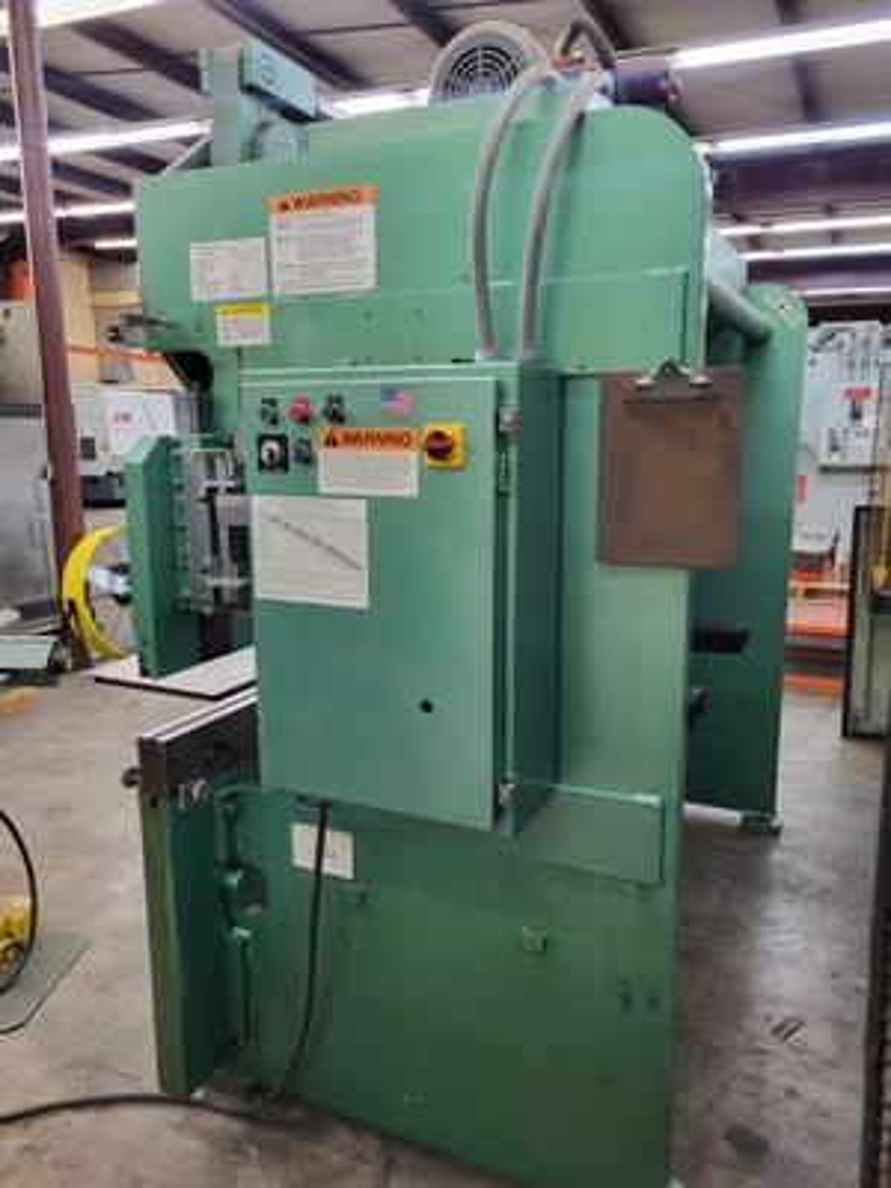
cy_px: 594
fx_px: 892
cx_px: 446
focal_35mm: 26
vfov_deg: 67.3
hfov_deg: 53.1
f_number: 1.8
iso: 200
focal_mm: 5.4
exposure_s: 1/60
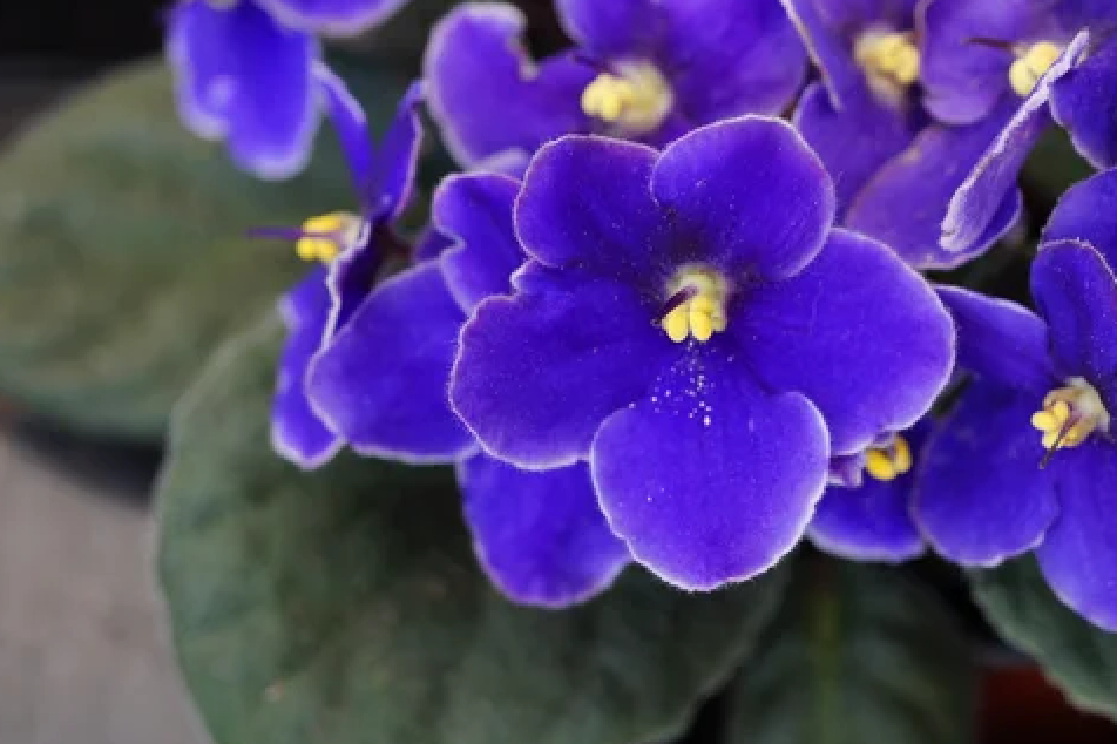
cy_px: 310
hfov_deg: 29.7
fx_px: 2078
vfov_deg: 20.3
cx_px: 797
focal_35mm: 67
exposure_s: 1/80
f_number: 5
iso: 200
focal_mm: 30
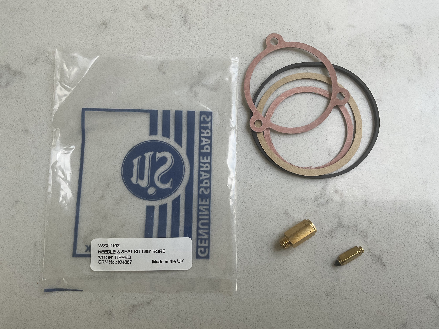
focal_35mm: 29
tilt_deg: -81.7
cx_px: 220
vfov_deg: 48.2
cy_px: 164
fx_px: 368
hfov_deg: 61.7
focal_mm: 3
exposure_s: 1/122
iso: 32
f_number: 1.8
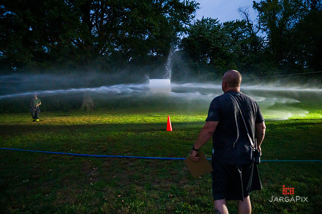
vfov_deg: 53.1
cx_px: 161
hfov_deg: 73.8
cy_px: 107
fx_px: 215
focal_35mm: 24
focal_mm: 24
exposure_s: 1/200
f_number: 3.2
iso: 6400
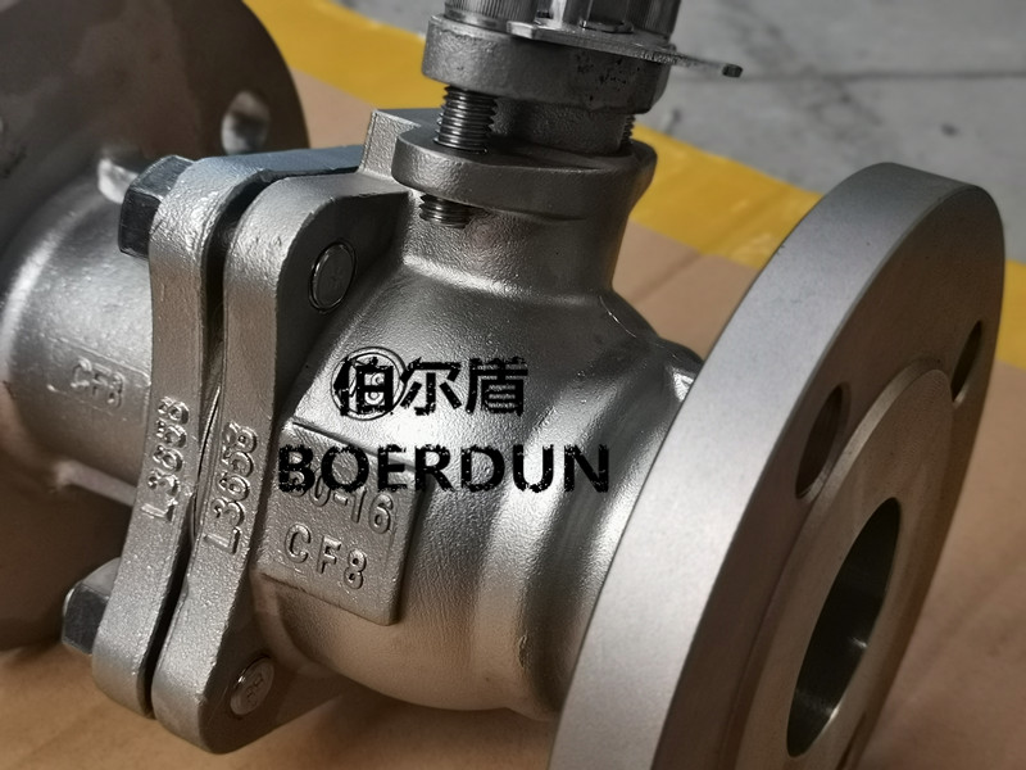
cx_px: 513
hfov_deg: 35.5
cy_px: 385
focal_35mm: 54
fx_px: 1601
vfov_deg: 27.0
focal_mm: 5.58
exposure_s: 1/100
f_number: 4
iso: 200
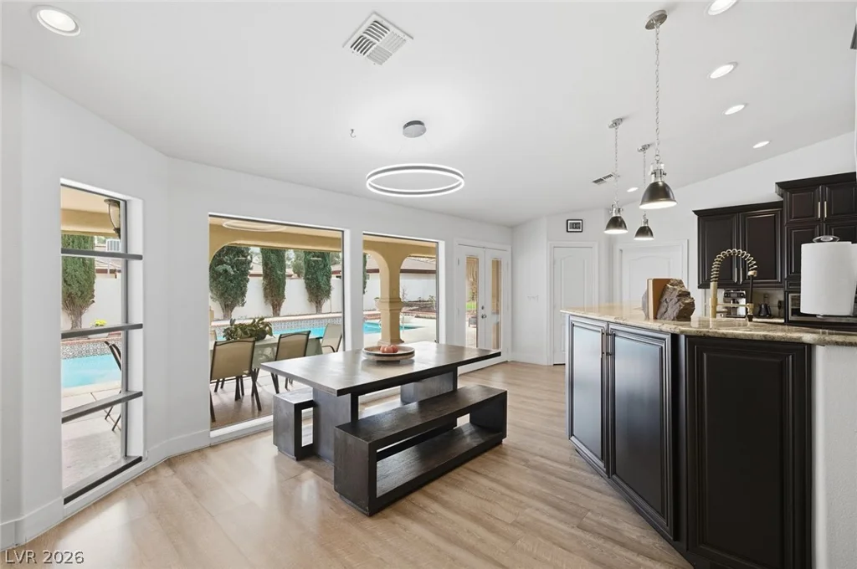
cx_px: 428
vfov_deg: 77.2
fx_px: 357
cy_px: 284
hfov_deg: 100.5
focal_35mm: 15
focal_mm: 10
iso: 250
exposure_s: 1/2000
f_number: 9
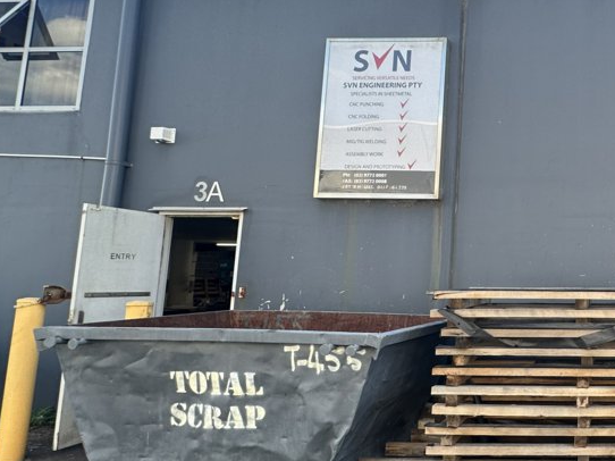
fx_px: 551
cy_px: 218
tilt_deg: +7.2
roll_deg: -0.1
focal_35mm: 31
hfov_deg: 47.8
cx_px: 621
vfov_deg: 45.4
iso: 40
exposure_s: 1/137
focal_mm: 2.22
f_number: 2.2
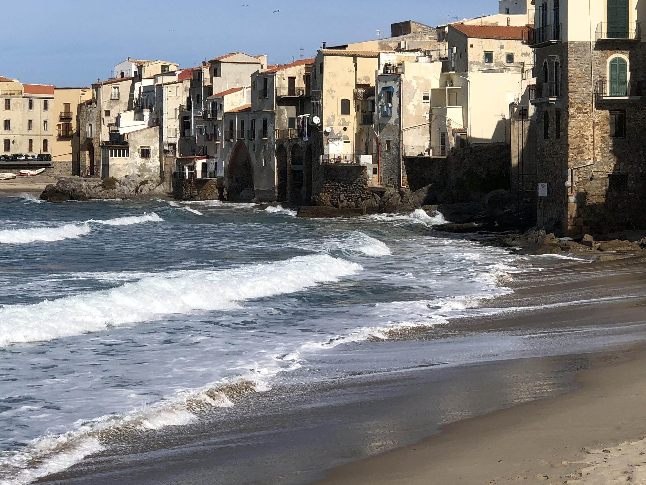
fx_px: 1773
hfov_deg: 20.6
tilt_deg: +0.5
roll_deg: +0.3
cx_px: 309
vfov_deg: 15.5
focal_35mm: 95
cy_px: 126
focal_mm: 6
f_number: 2.4
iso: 16
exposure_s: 1/2315
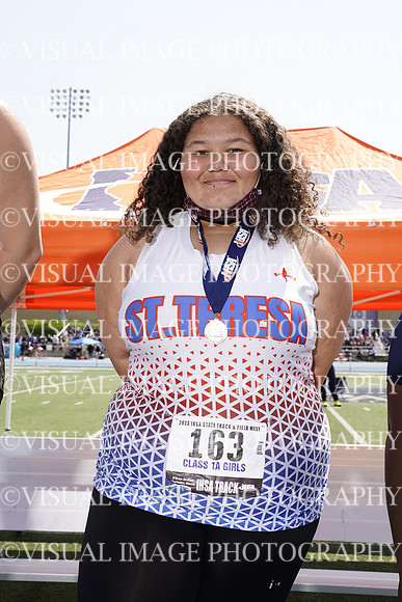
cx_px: 201
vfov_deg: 44.5
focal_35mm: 44
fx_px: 737
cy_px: 301
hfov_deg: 30.5
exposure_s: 1/160
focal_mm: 44
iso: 100
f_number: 8
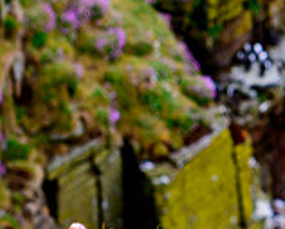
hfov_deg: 3.7
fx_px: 4344
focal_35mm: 514
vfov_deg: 3.0
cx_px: 464
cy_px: 146
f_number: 8
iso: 280
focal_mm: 70
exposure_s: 1/80
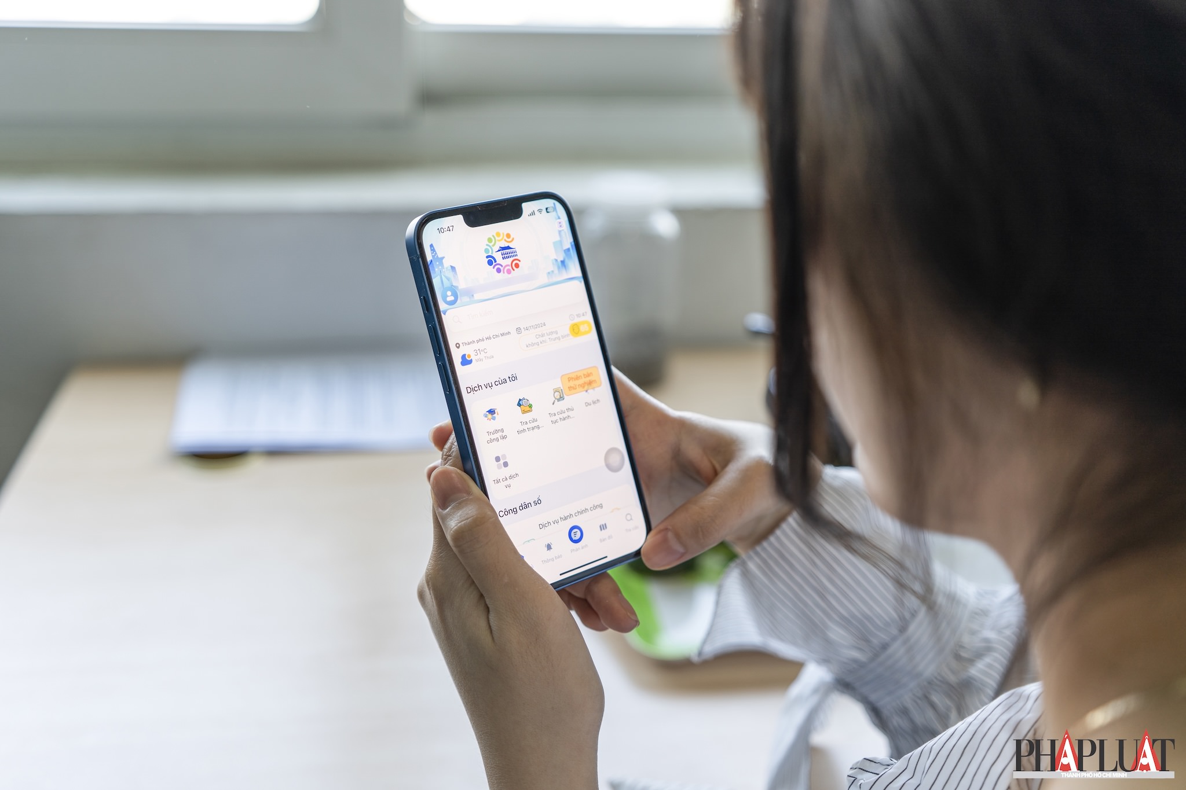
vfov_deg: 33.4
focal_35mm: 40
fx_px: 1318
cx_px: 593
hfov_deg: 48.5
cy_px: 395
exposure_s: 1/125
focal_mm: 40
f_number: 2.8
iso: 100
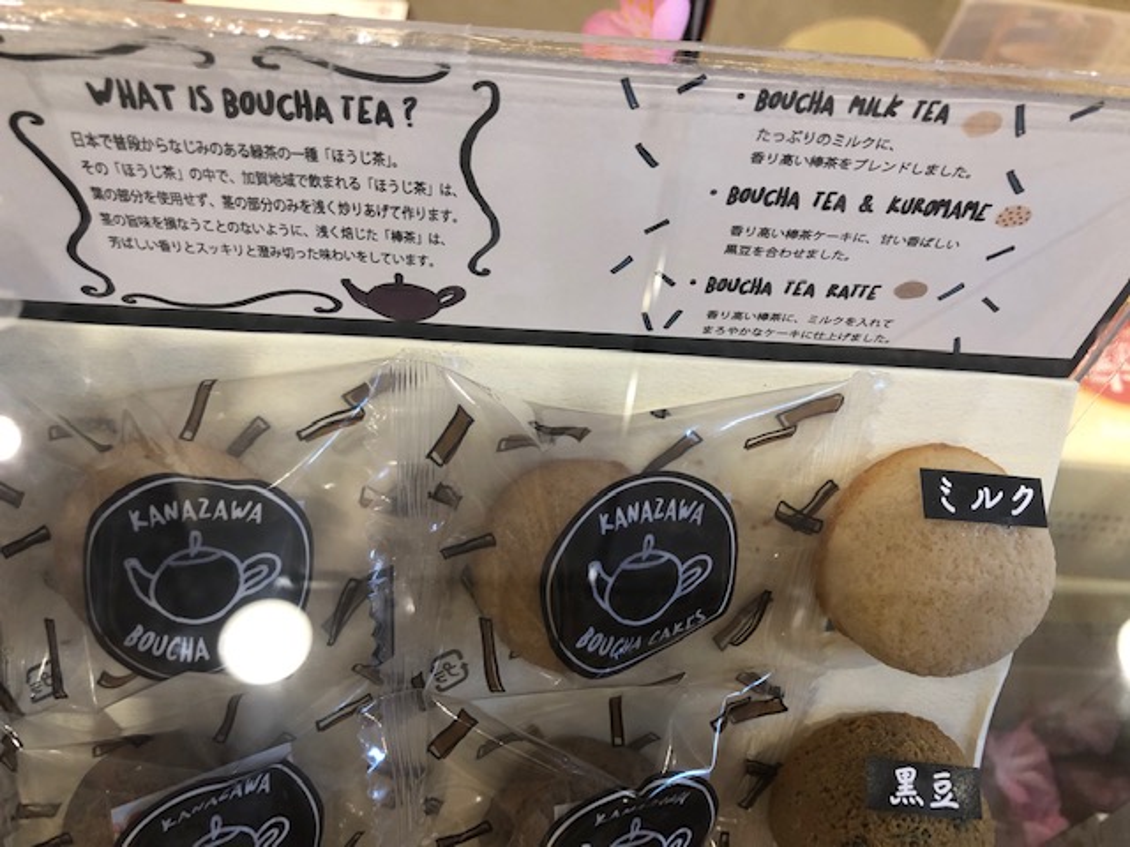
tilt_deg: -49.9
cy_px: 424
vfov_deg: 49.7
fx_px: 914
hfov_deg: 63.4
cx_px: 565
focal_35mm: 28
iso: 32
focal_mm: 3.99
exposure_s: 1/24
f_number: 1.8
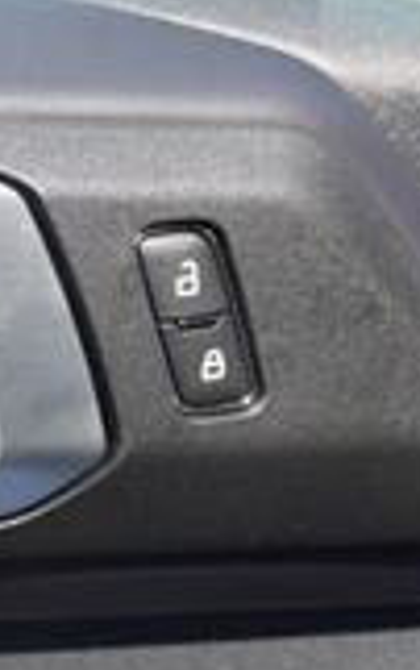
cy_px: 483
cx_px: -283
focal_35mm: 146
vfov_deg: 14.3
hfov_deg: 8.7
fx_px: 2667
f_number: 5.6
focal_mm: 24
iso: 100
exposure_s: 1/125
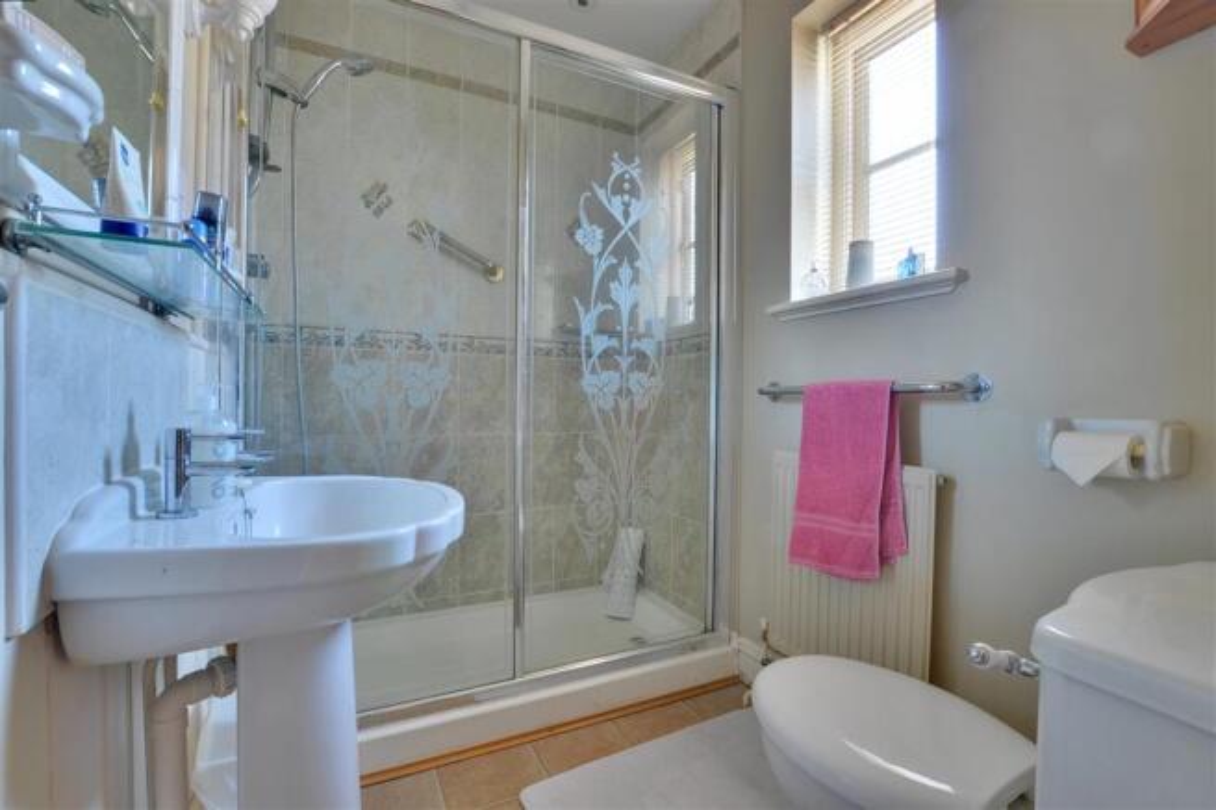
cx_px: 608
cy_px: 405
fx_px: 507
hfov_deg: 100.4
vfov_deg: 77.3
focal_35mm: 15
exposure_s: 1.6
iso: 400
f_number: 11
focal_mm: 10
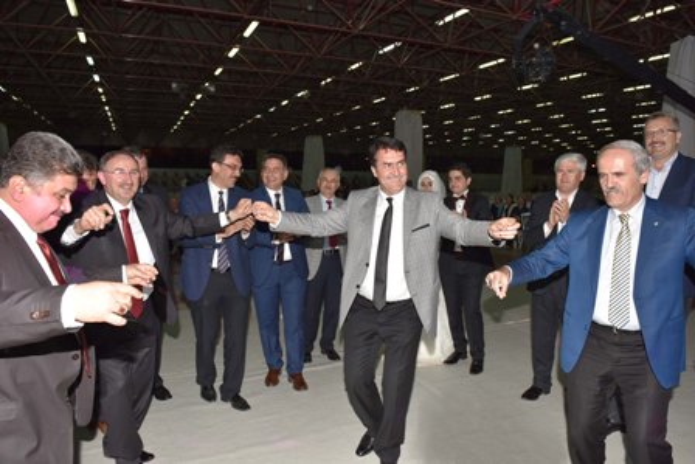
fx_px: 463
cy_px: 232
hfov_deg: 73.7
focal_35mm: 24
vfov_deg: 53.2
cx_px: 348
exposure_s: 1/100
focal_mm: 24
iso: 1000
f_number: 10
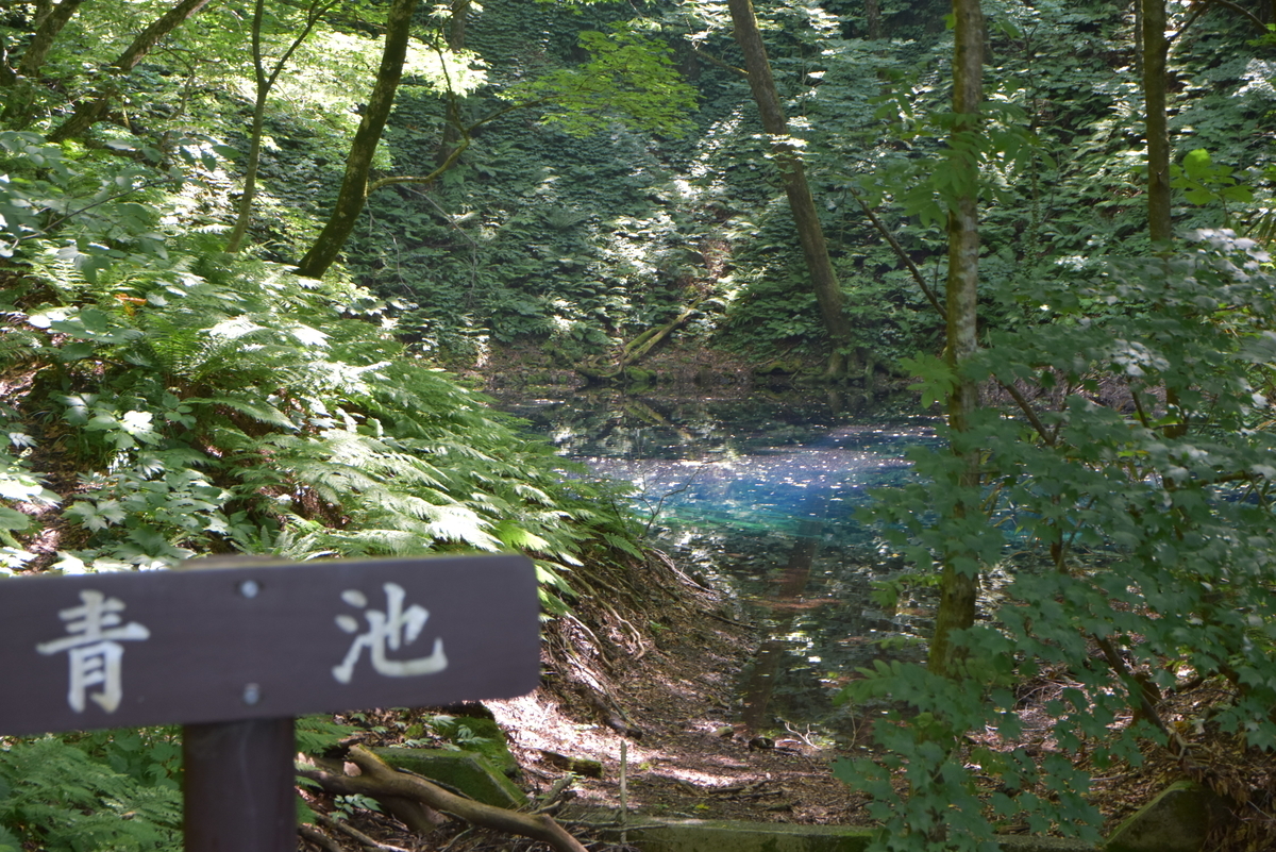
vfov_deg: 20.2
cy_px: 426
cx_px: 638
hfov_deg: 29.9
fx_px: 2393
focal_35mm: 68
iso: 400
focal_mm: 45
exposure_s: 1/80
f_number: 3.5
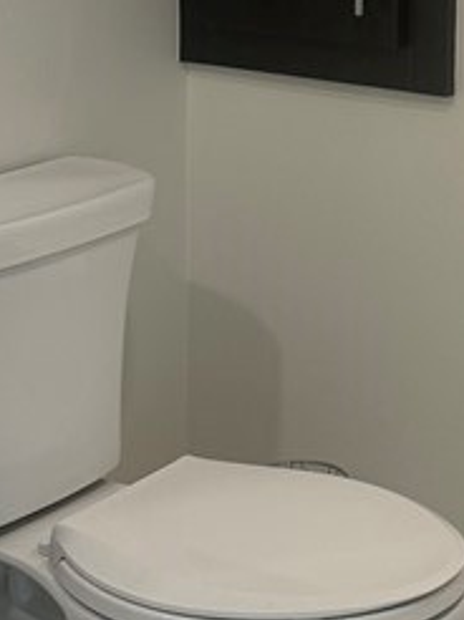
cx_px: 741
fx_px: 1790
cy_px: -23
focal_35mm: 100
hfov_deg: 13.7
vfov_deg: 19.0
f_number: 1.78
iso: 125
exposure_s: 1/120
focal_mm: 6.76
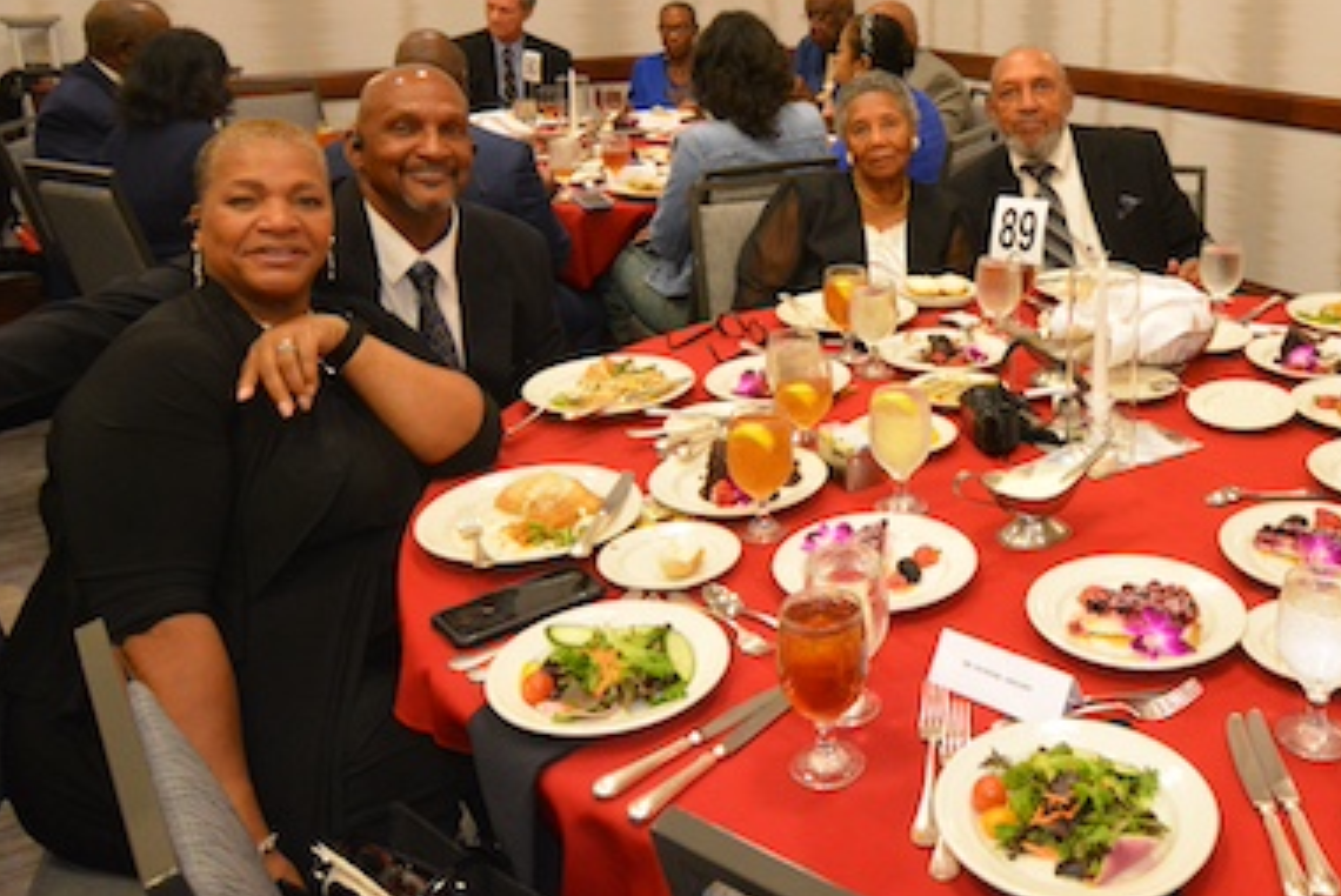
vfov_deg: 39.2
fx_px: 1224
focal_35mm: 33
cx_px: 946
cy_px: 231
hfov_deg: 55.6
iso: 2000
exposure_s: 1/60
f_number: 5
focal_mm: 13
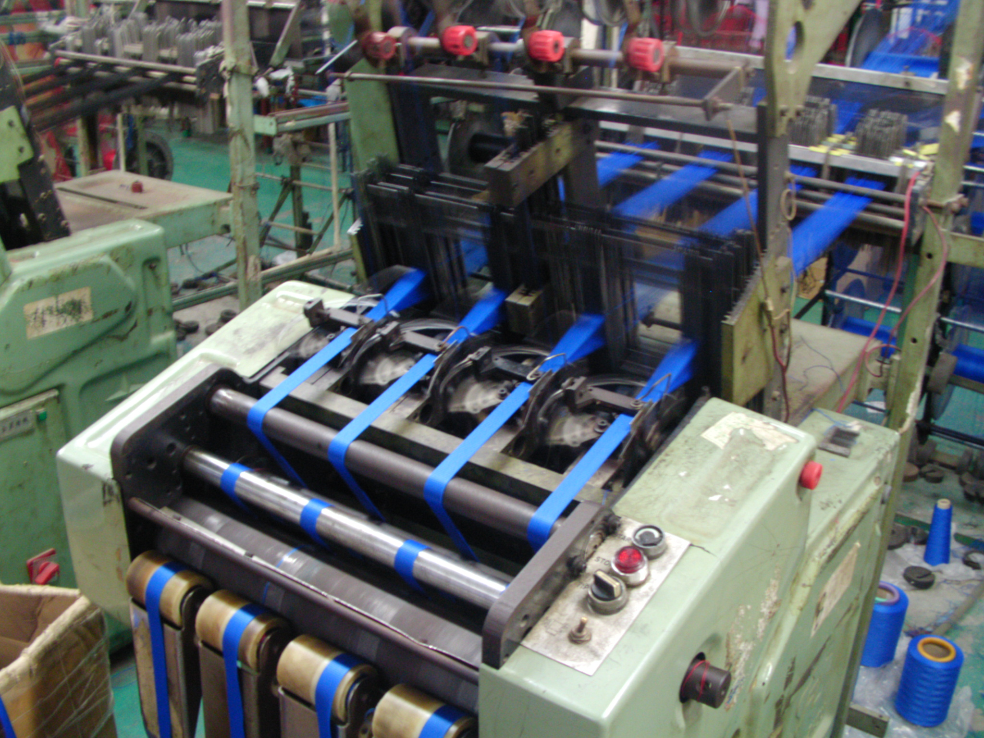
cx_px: 492
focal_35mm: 38
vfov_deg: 37.7
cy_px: 369
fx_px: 1080
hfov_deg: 49.0
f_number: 3.5
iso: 100
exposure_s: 1/2
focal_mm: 5.8
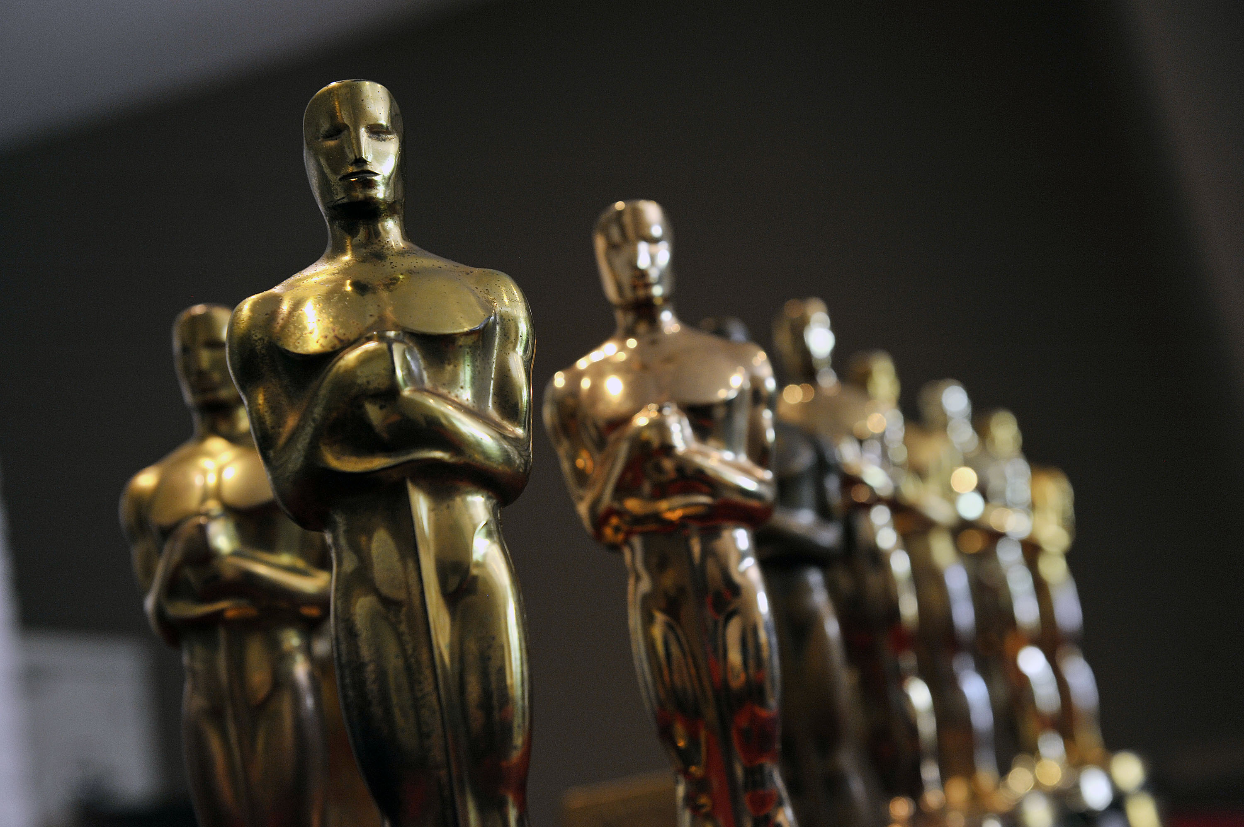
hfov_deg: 41.1
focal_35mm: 48
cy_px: 414
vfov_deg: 28.0
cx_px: 622
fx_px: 1658
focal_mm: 48
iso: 1250
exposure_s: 1/20
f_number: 5
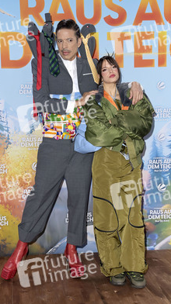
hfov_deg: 19.4
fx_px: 501
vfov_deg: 33.9
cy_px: 153
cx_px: 79
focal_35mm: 62
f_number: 5.6
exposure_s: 1/250
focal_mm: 58
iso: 640
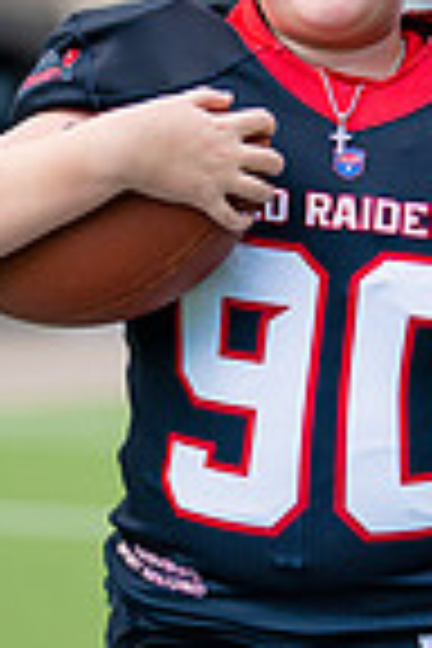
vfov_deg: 8.8
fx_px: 4230
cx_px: 393
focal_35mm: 235
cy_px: 277
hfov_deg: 5.8
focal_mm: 50
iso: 100
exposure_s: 1/1600
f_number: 1.2
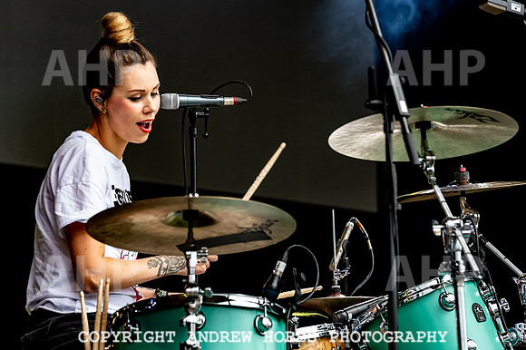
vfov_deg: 6.5
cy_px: 175
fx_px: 3100
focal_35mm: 212
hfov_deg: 9.7
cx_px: 263
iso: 560
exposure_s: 1/800
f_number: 5.6
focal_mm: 200
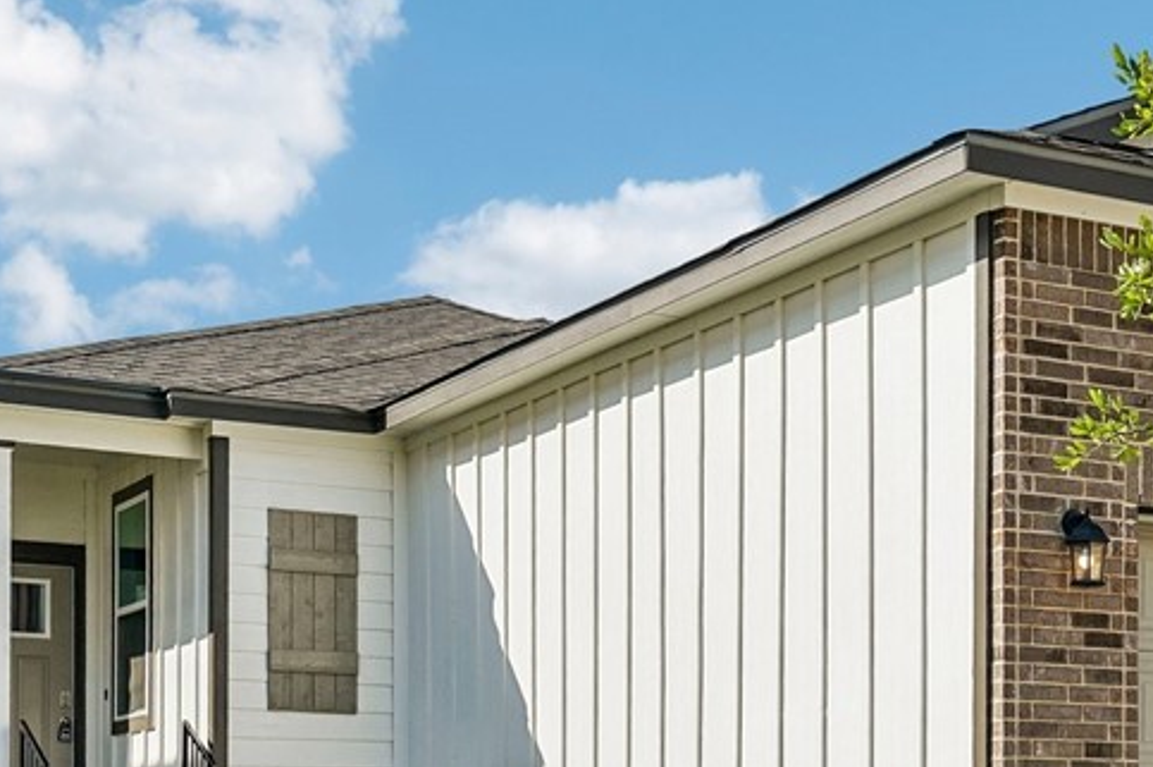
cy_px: 706
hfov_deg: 27.6
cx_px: 888
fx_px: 2304
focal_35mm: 72
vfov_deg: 18.5
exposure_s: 1/500
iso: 200
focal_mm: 32
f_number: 8
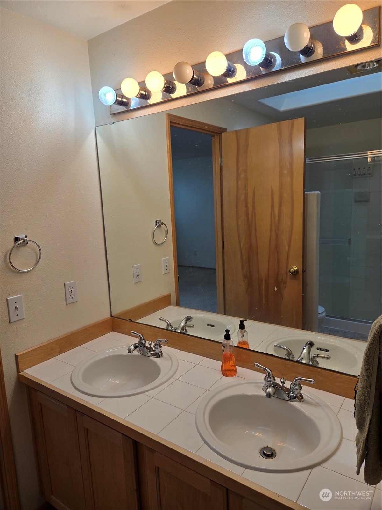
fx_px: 338
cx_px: 191
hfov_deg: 58.9
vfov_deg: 73.9
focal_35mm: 23
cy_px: 255
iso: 32
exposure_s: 1/120
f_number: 1.8
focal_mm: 5.4
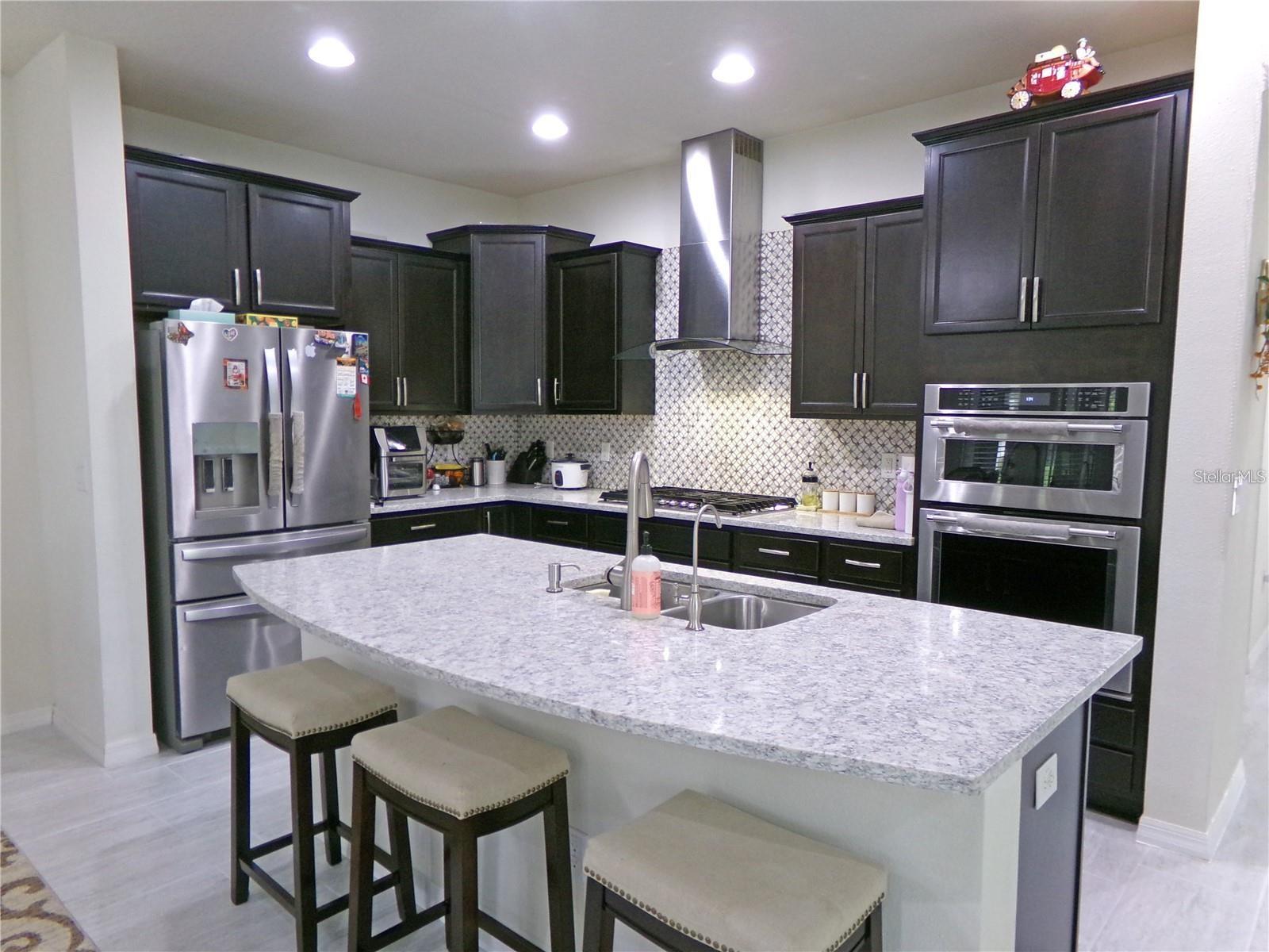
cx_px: 634
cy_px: 476
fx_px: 880
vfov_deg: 56.8
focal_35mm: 24
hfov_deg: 71.6
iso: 343
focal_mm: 4.3
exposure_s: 1/17
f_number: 3.7
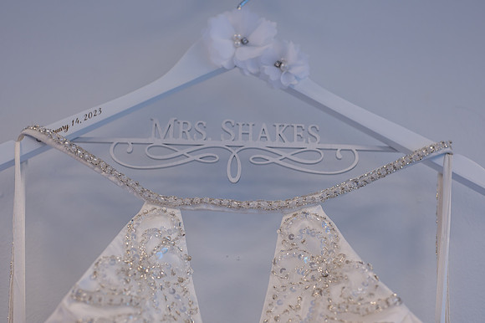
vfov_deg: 27.0
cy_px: 162
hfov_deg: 39.6
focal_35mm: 50
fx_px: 673
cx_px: 242
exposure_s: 1/80
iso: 320
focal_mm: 50
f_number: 4
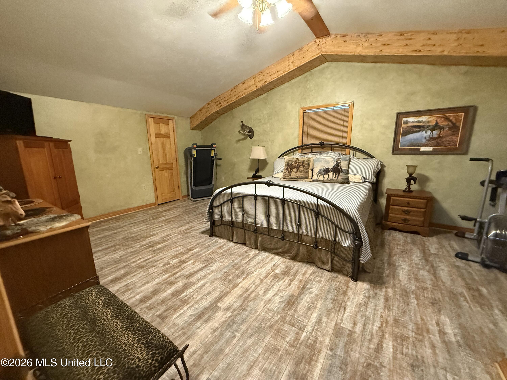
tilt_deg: -11.3
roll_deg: +2.1
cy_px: 190
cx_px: 254
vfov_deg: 85.7
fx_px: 205
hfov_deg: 102.1
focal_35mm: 14
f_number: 2.2
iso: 800
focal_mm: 2.22
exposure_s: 1/60
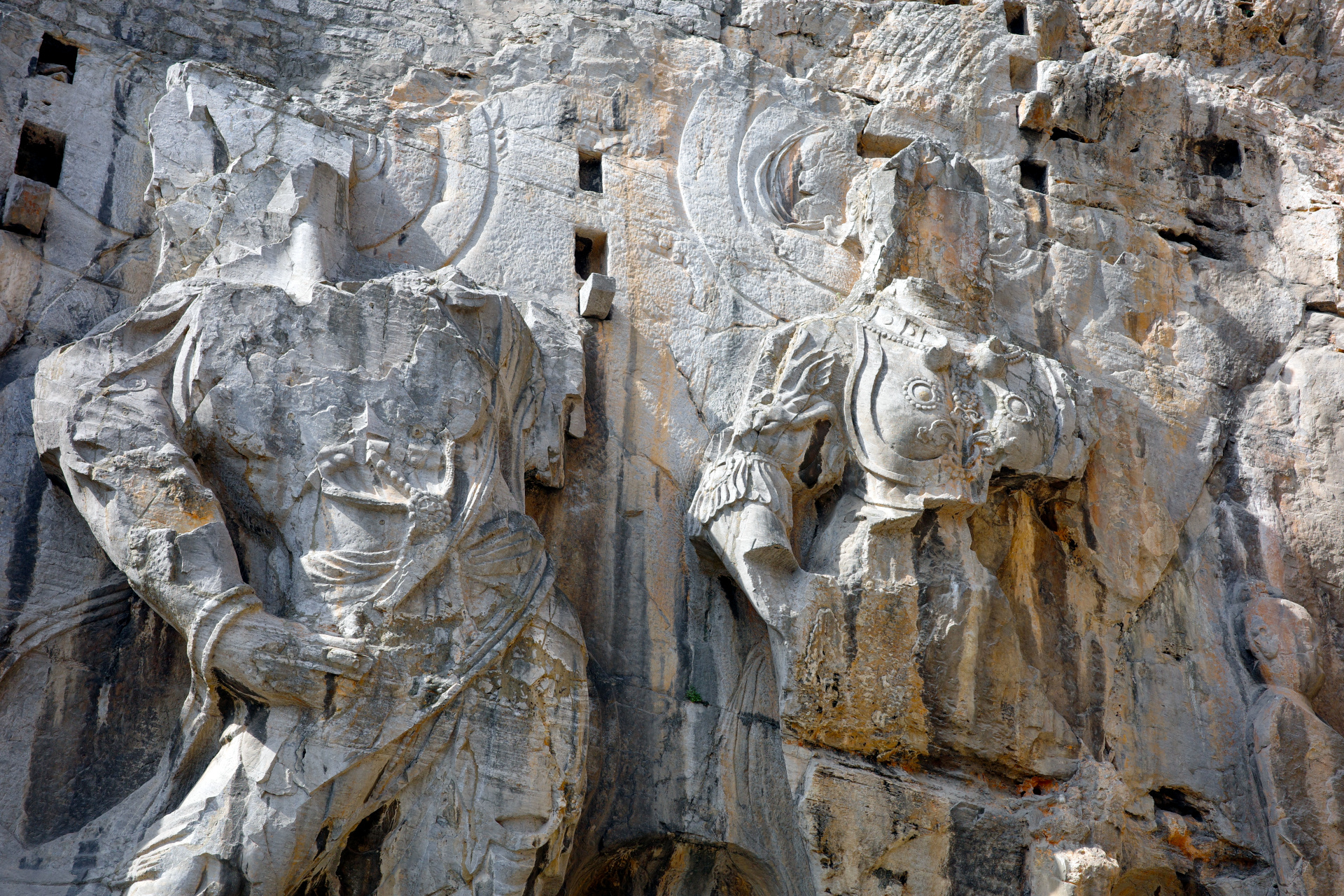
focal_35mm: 40
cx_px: 672
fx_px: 1493
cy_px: 448
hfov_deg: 48.5
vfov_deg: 33.4
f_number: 5
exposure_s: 1/400
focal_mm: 26
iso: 200
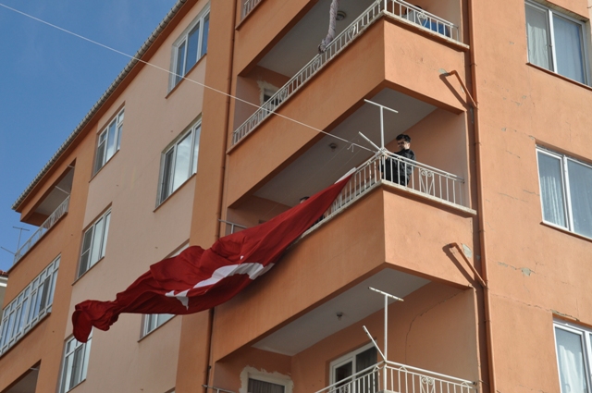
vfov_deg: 21.5
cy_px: 196
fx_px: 1035
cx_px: 296
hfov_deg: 31.9
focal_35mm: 63
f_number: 11
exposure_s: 1/500
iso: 320
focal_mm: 42
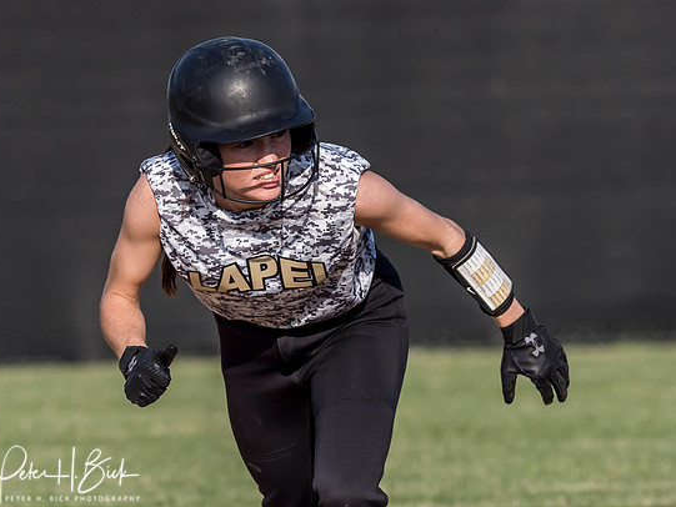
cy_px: 192
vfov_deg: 1.8
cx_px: 248
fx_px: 16232
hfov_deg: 2.4
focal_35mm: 831
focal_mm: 300
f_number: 5.6
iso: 400
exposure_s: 1/2000
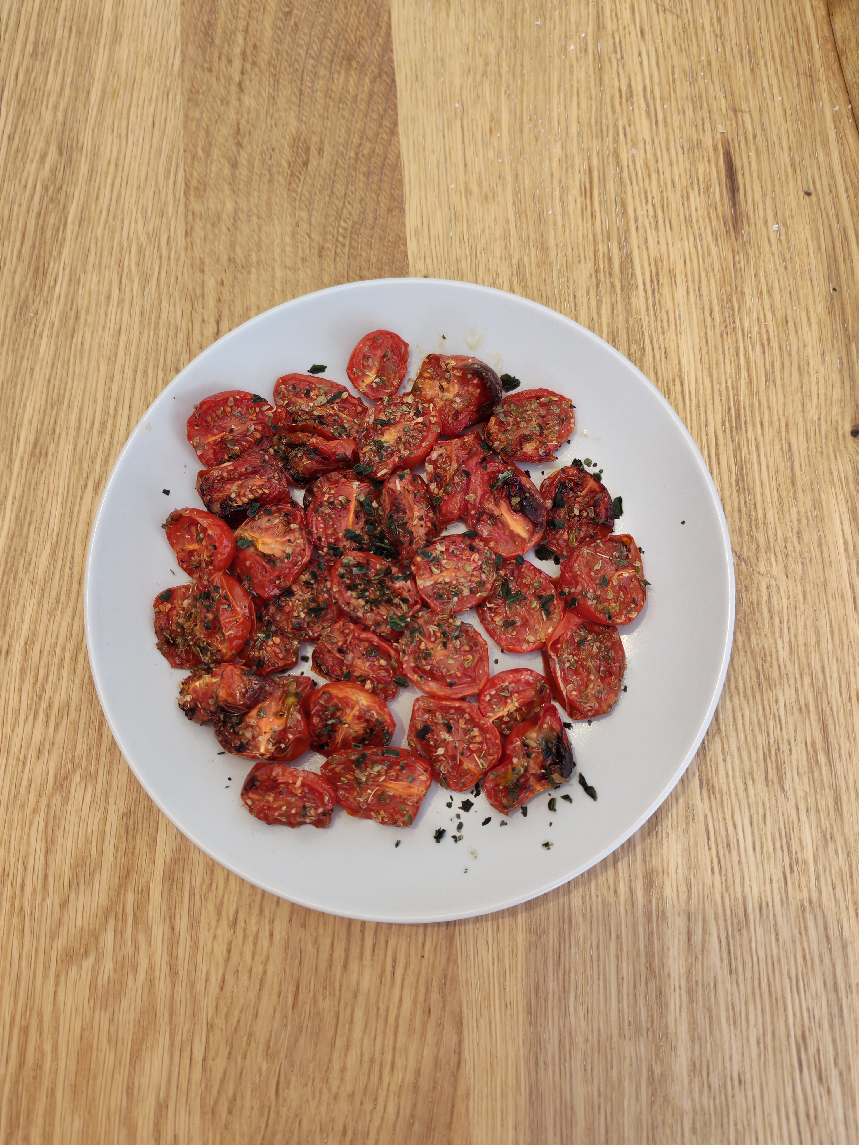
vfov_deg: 65.3
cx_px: 430
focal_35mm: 27
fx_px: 893
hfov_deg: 51.4
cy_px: 572
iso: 1600
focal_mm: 6.12
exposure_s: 1/50
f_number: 1.9
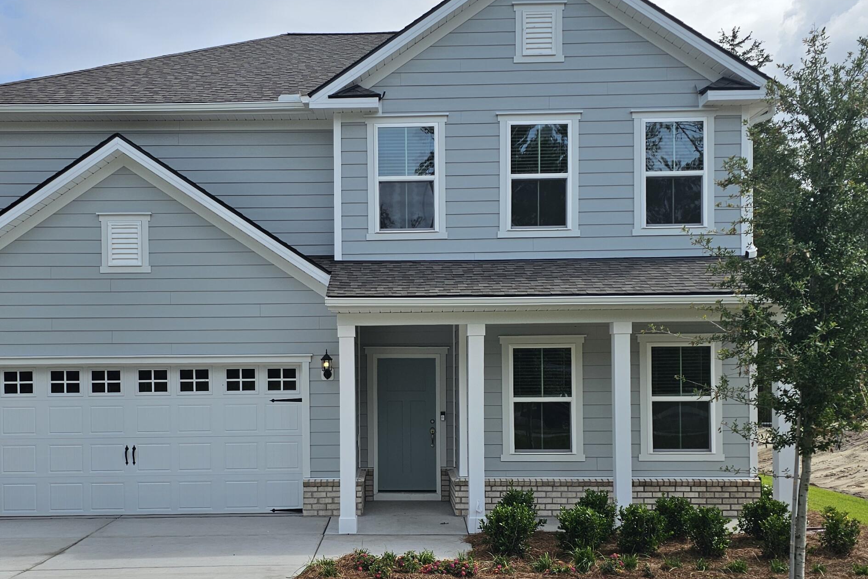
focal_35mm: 38
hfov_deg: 50.5
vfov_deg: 34.9
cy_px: 356
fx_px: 916
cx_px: 366
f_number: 1.7
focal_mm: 6.3
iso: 10
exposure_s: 1/1044
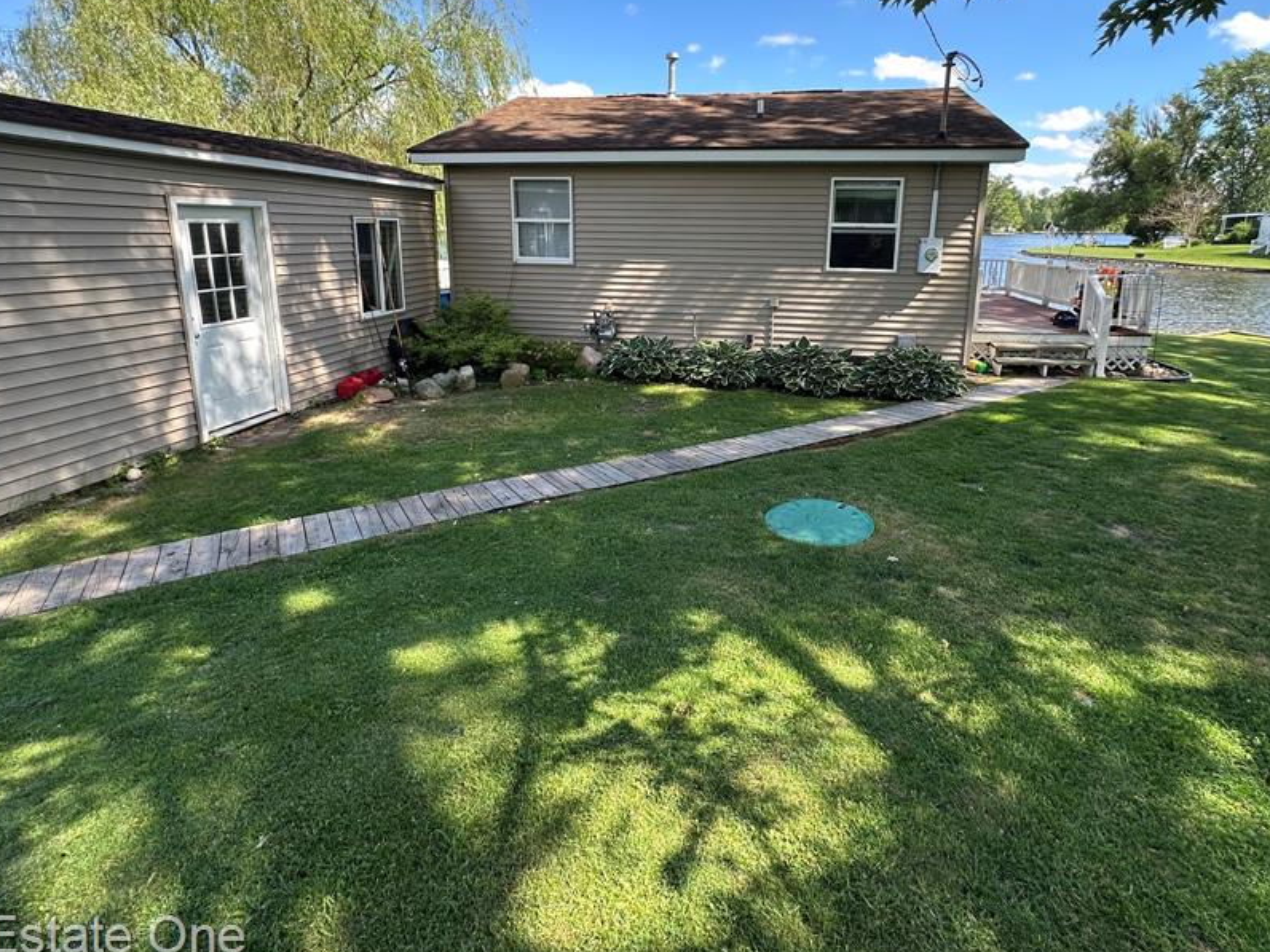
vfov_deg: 70.5
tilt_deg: -12.5
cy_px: 360
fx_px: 660
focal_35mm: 18
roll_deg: -1.2
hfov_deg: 87.7
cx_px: 670
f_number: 2.2
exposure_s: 1/238
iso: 40
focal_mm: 2.22
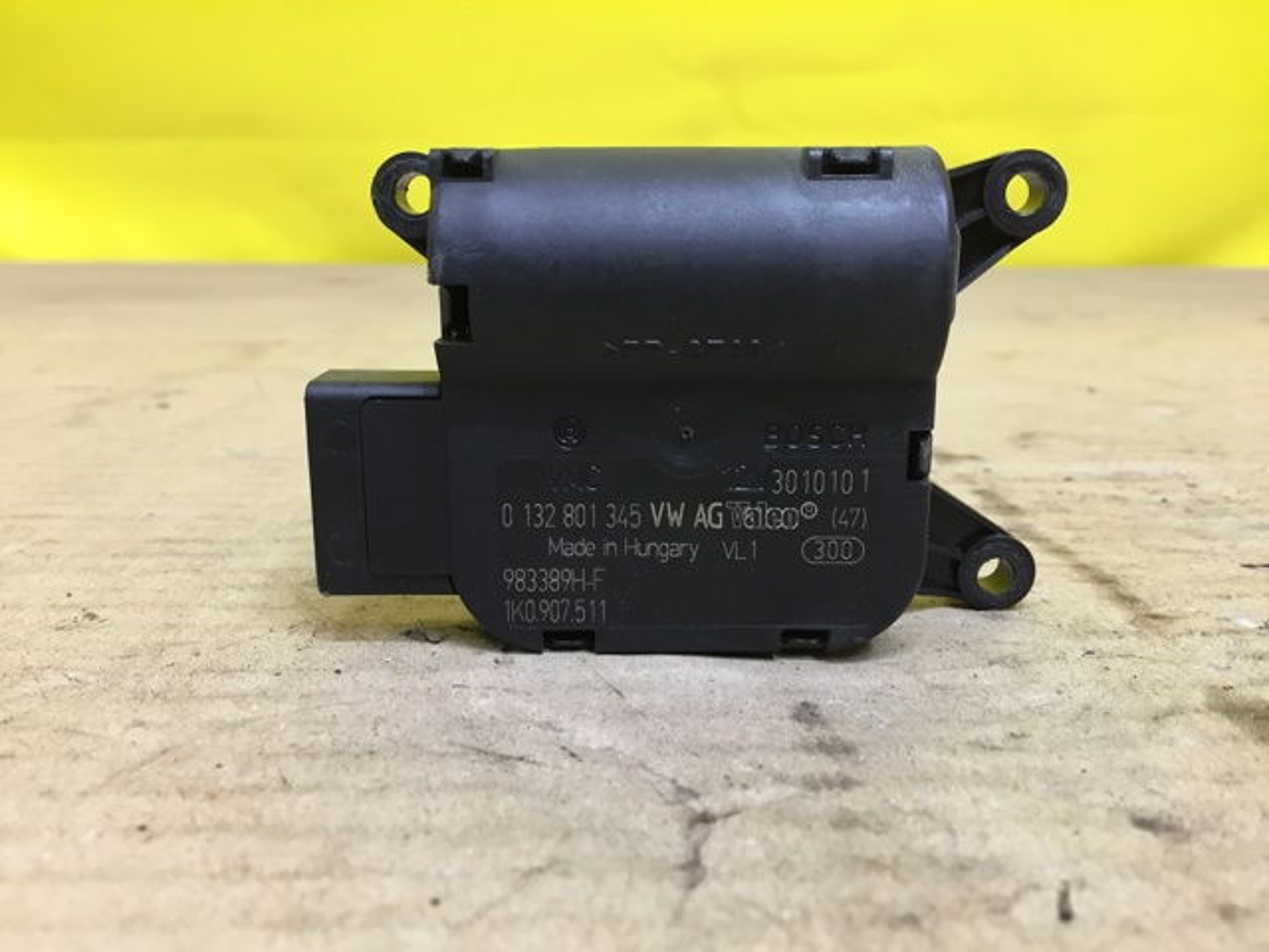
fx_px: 1063
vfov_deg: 48.2
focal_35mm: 29
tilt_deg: -15.0
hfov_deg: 61.7
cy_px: 476
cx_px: 634
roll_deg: -0.9
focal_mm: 4.15
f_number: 2.2
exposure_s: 1/33
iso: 80
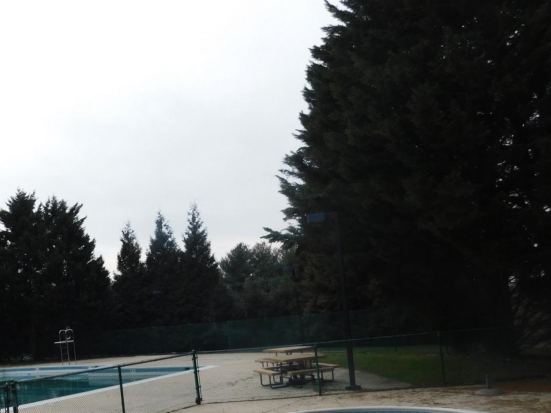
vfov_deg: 38.0
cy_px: 294
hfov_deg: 48.3
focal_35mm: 37
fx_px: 589
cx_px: 141
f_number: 6
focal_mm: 4
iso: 125
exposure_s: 1/400
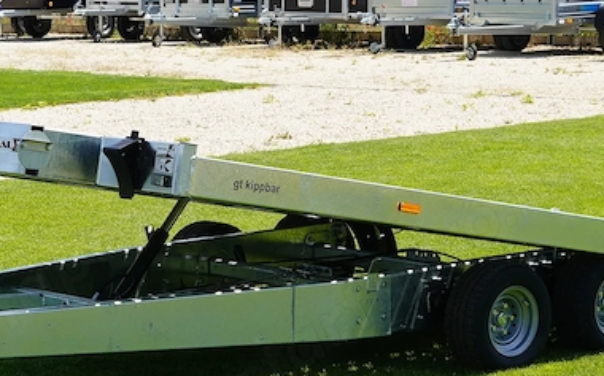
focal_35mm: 134
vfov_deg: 9.8
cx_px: 265
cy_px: 234
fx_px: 2204
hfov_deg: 15.6
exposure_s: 1/125
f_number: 9
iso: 100
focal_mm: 50
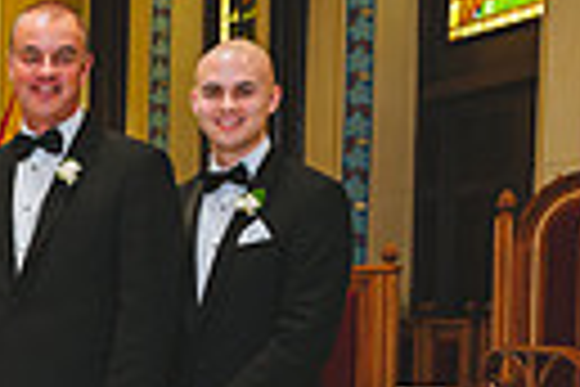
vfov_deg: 12.5
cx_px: -405
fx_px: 1740
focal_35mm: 108
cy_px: 410
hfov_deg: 16.4
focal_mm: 24
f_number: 5
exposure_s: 1/160
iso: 1600
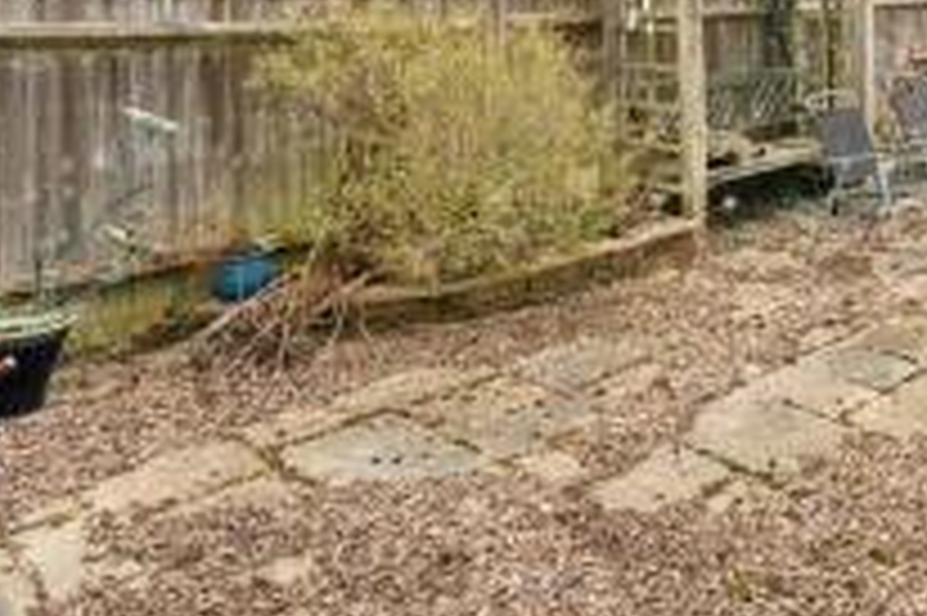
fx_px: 952
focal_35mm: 37
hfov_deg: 47.8
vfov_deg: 33.6
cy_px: 38
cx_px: 792
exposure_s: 1/250
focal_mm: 16
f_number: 8
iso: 640
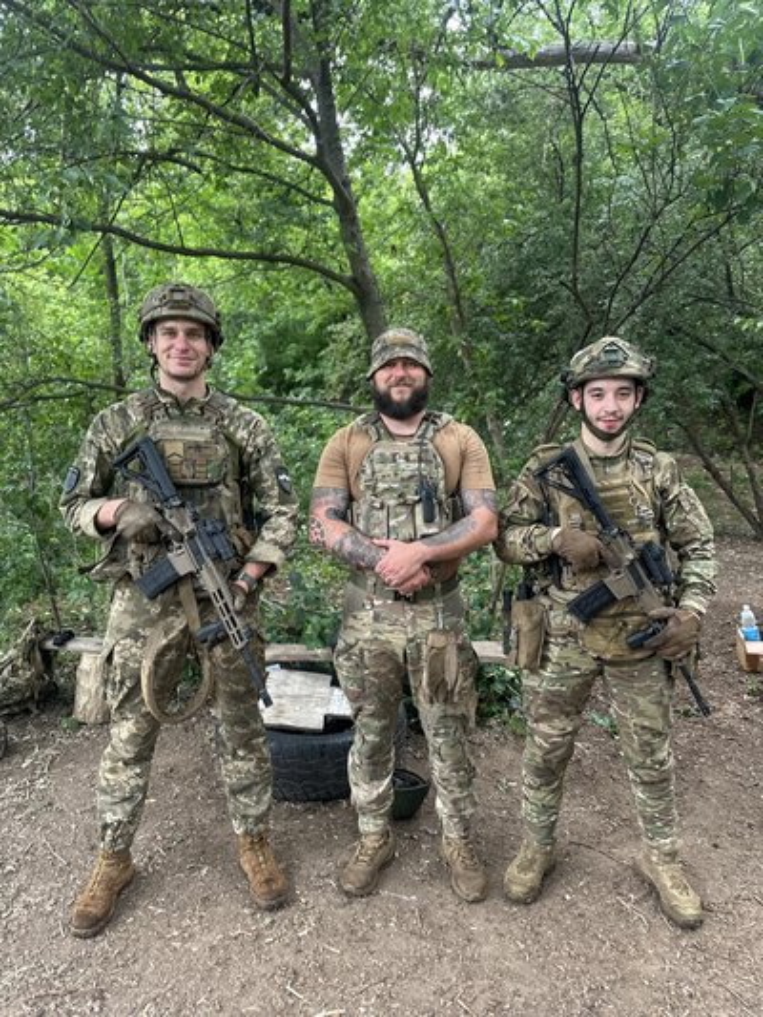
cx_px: 382
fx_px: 705
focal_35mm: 24
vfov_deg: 71.6
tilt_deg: -7.5
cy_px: 508
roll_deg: +0.0
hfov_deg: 56.8
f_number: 1.78
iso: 250
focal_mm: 6.86
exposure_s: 1/87
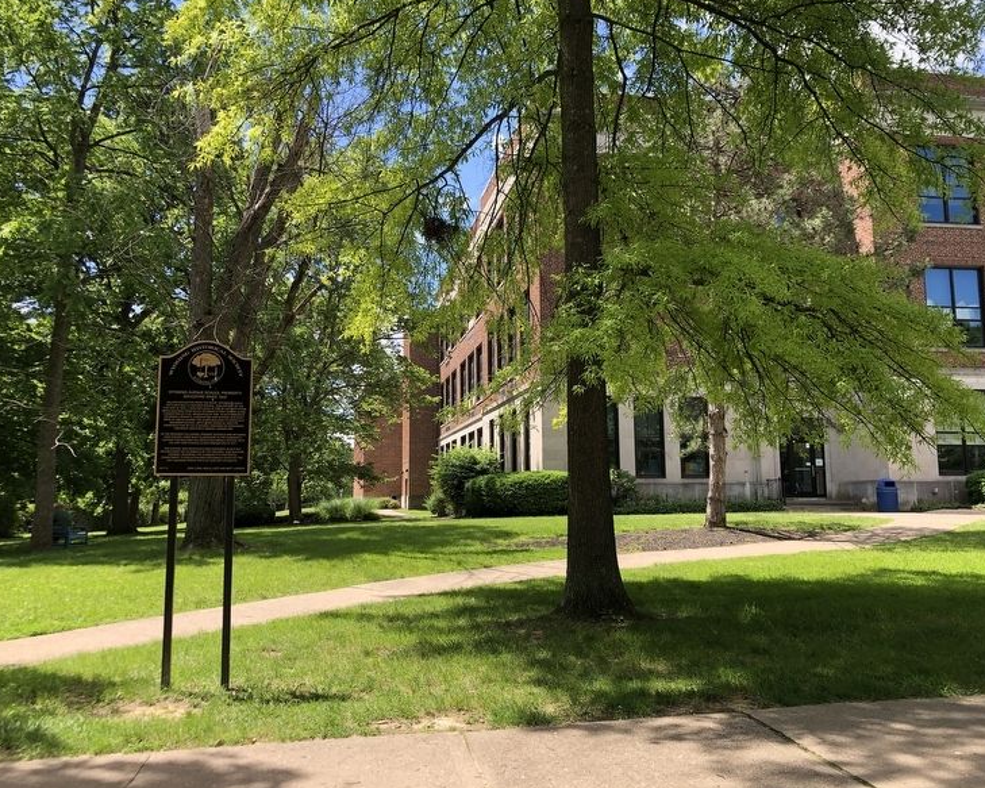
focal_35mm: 30
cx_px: 484
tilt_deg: +7.2
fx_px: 874
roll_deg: +0.8
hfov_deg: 58.8
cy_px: 387
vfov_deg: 48.5
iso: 20
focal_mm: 4
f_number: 1.8
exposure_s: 1/558
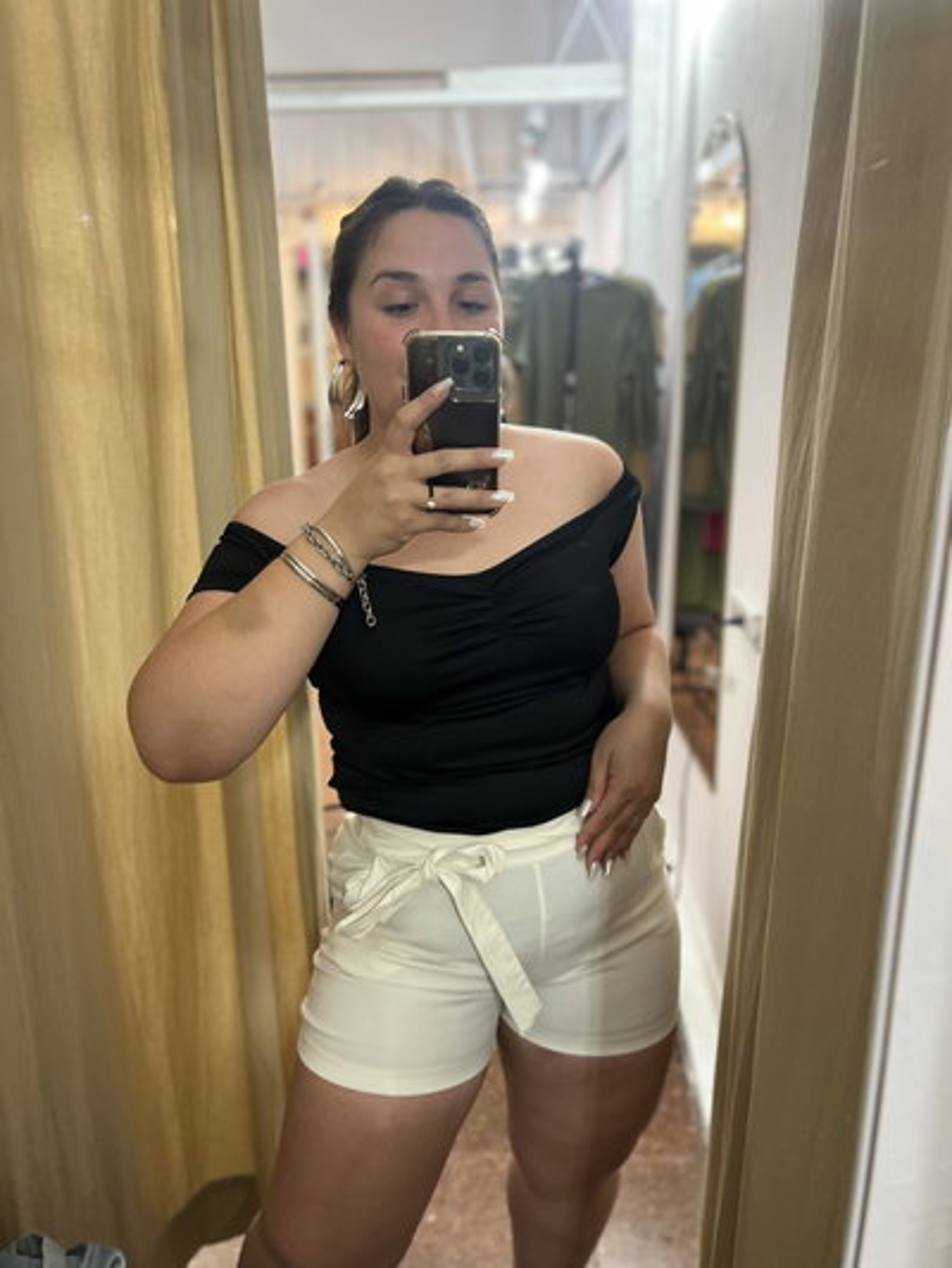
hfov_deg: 53.1
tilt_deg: -13.5
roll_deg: +0.5
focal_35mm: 26
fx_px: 953
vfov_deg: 67.3
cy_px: 634
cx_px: 476
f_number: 1.5
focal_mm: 5.7
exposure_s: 1/50
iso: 125
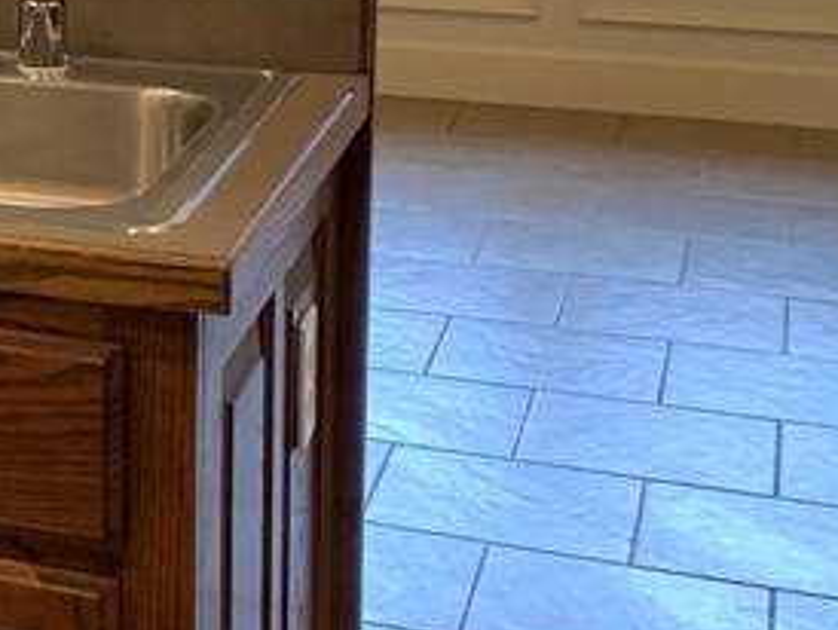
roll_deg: +2.0
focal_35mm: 97
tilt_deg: -10.0
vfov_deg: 14.9
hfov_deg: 16.6
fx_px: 2350
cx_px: -694
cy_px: -70
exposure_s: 1/60
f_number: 1.8
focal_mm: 4.25
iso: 160
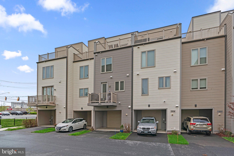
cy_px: 78
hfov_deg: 96.7
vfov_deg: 73.8
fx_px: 104
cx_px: 117
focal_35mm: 16
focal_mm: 16
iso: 100
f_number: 8
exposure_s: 1/125
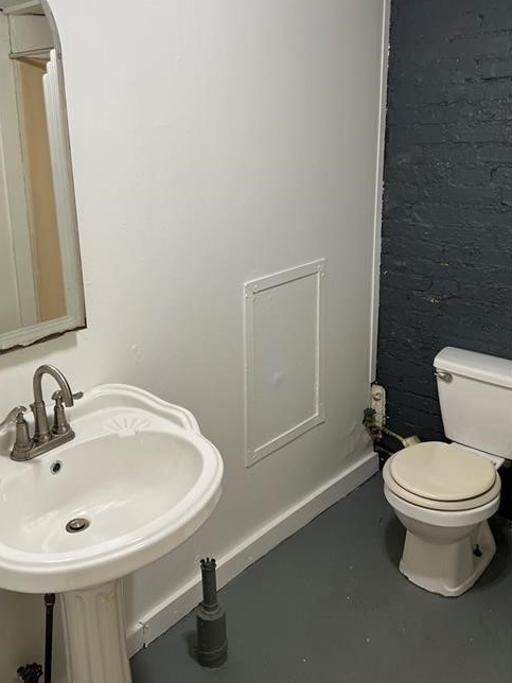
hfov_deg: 45.3
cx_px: 211
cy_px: 290
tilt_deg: -12.3
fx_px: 611
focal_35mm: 31
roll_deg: +1.2
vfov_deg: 58.1
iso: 100
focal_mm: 5.7
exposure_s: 1/120
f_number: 1.5
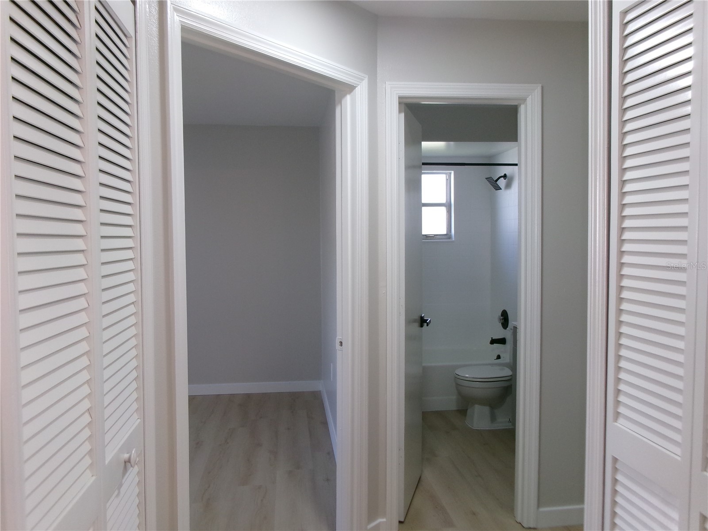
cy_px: 266
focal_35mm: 28
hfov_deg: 63.4
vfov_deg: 49.7
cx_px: 354
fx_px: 573
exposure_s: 1/34
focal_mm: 5.1
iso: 200
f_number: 3.9
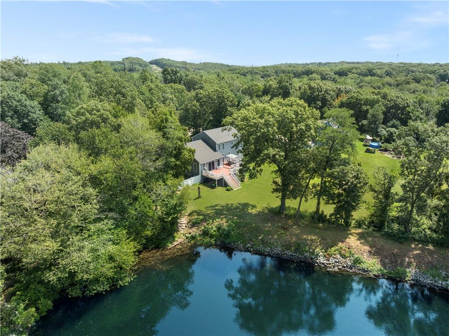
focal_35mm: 24
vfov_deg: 56.7
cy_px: 168
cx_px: 224
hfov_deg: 71.6
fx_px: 311
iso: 100
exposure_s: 1/320
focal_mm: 12.29
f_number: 5.6
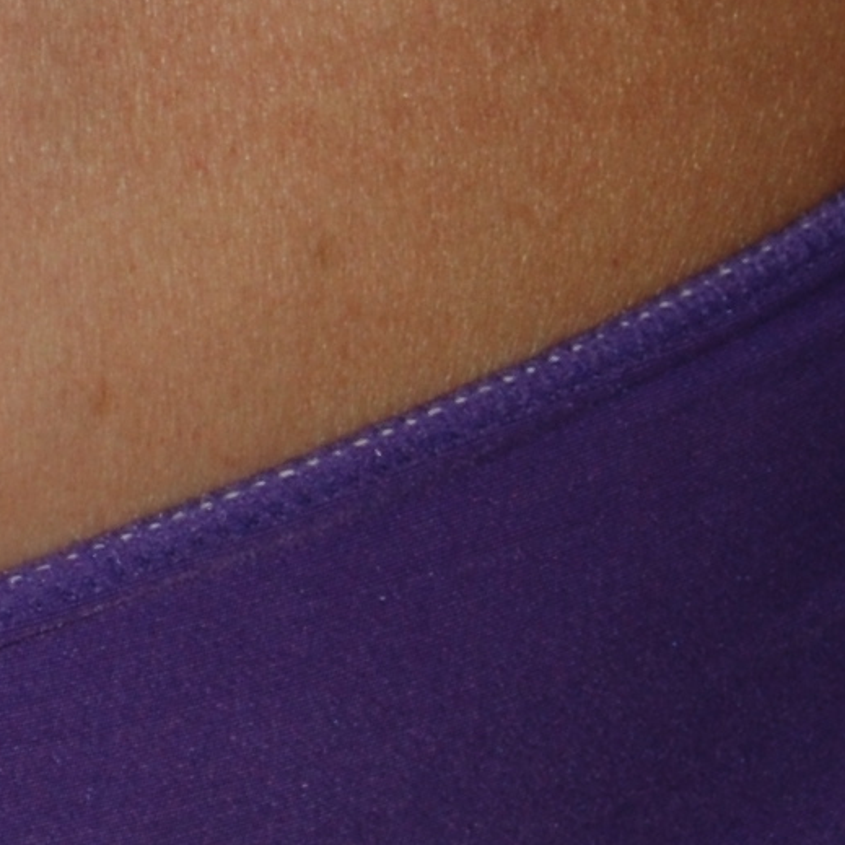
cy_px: -622
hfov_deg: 3.3
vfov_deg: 3.3
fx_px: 14476
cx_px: -917
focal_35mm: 524
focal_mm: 55
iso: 200
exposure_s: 1/60
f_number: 5.6
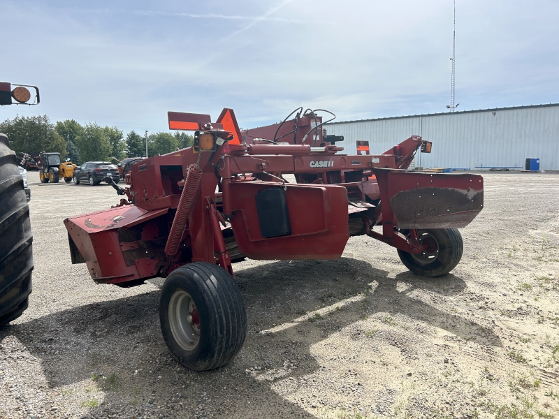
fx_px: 420
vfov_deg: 53.1
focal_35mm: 26
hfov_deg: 67.3
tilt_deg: -6.4
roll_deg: -0.2
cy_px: 210
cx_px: 280
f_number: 1.5
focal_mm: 5.7
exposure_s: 1/4831
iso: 50
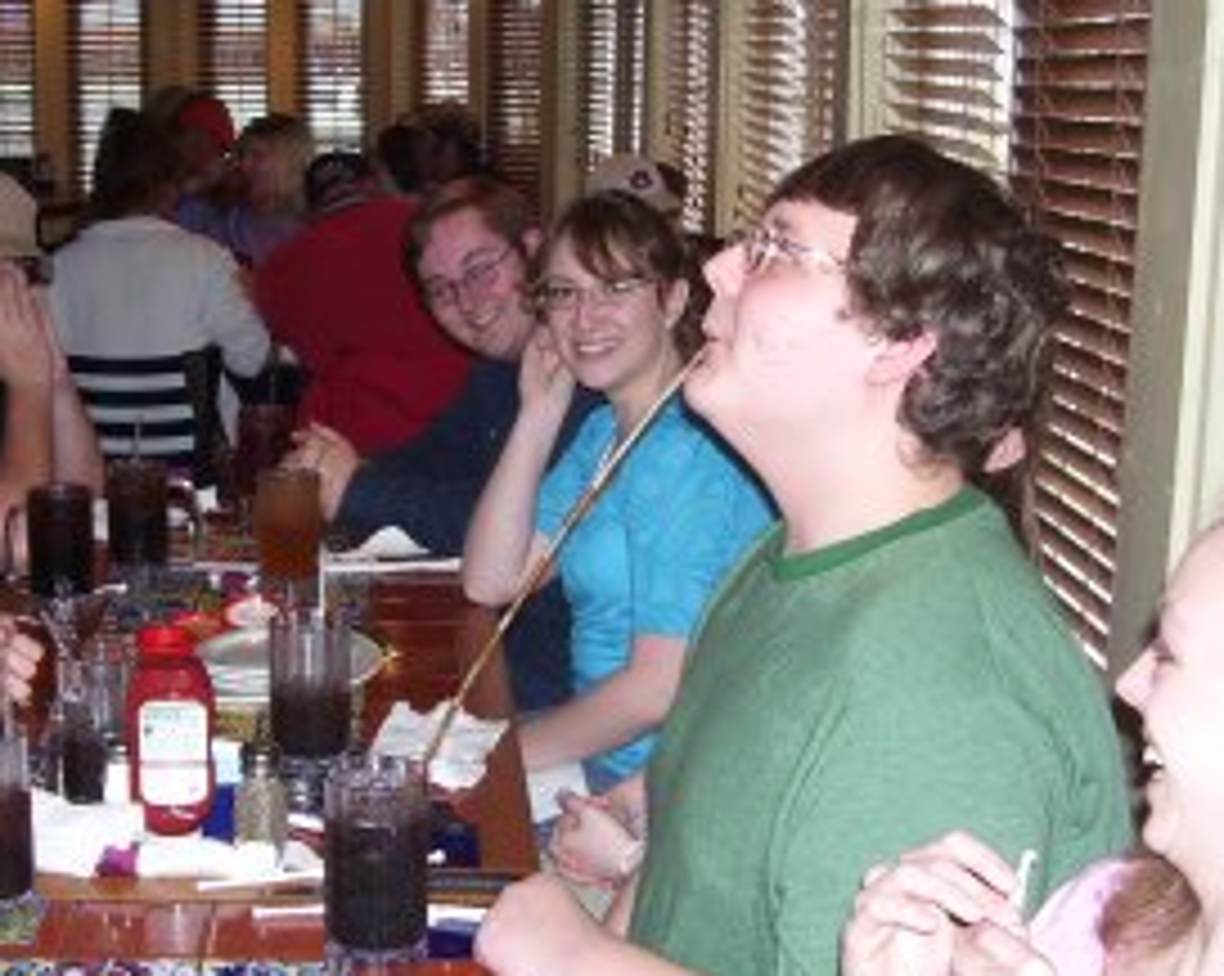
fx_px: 1990
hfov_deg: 34.0
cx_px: 472
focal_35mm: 55
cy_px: 499
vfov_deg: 27.6
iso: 80
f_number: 2.7
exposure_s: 1/60
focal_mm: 5.6
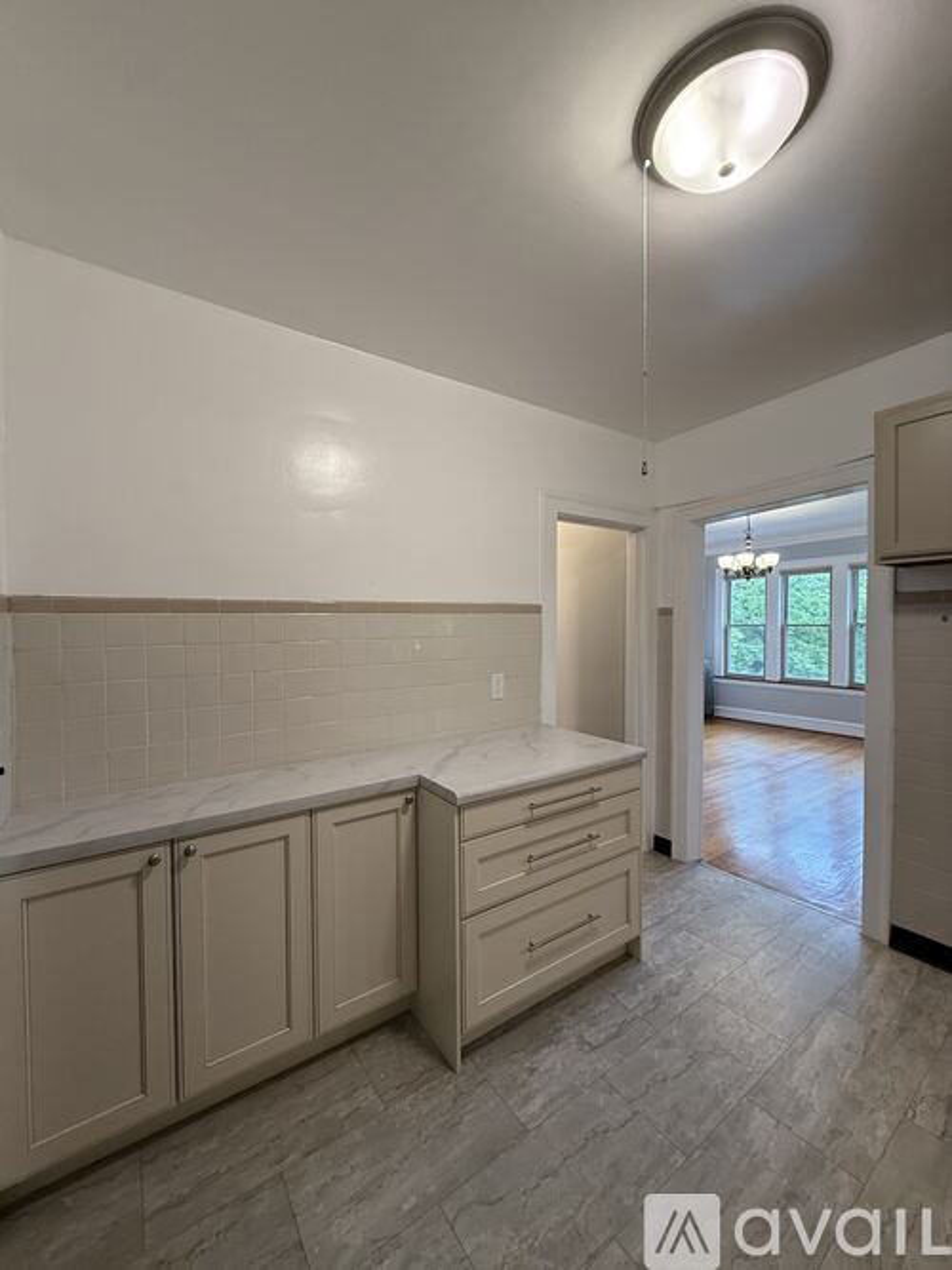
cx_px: 476
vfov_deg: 102.1
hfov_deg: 85.7
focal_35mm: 14
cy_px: 635
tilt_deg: -0.7
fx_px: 514
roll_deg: +0.1
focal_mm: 2.22
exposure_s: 1/120
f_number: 2.2
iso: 400
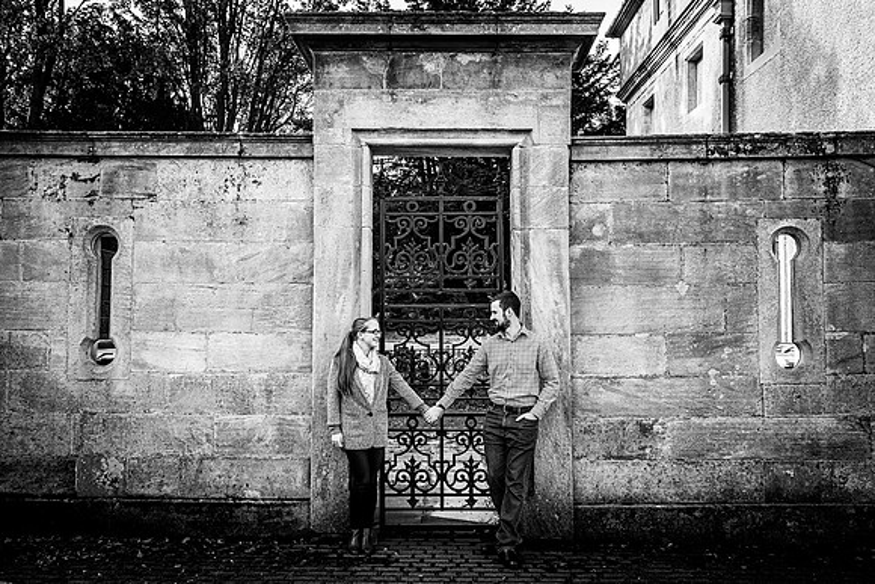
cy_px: 292
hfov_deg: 53.2
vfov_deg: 37.0
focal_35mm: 36
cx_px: 438
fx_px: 873
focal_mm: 35
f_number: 5.6
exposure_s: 1/400
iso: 400
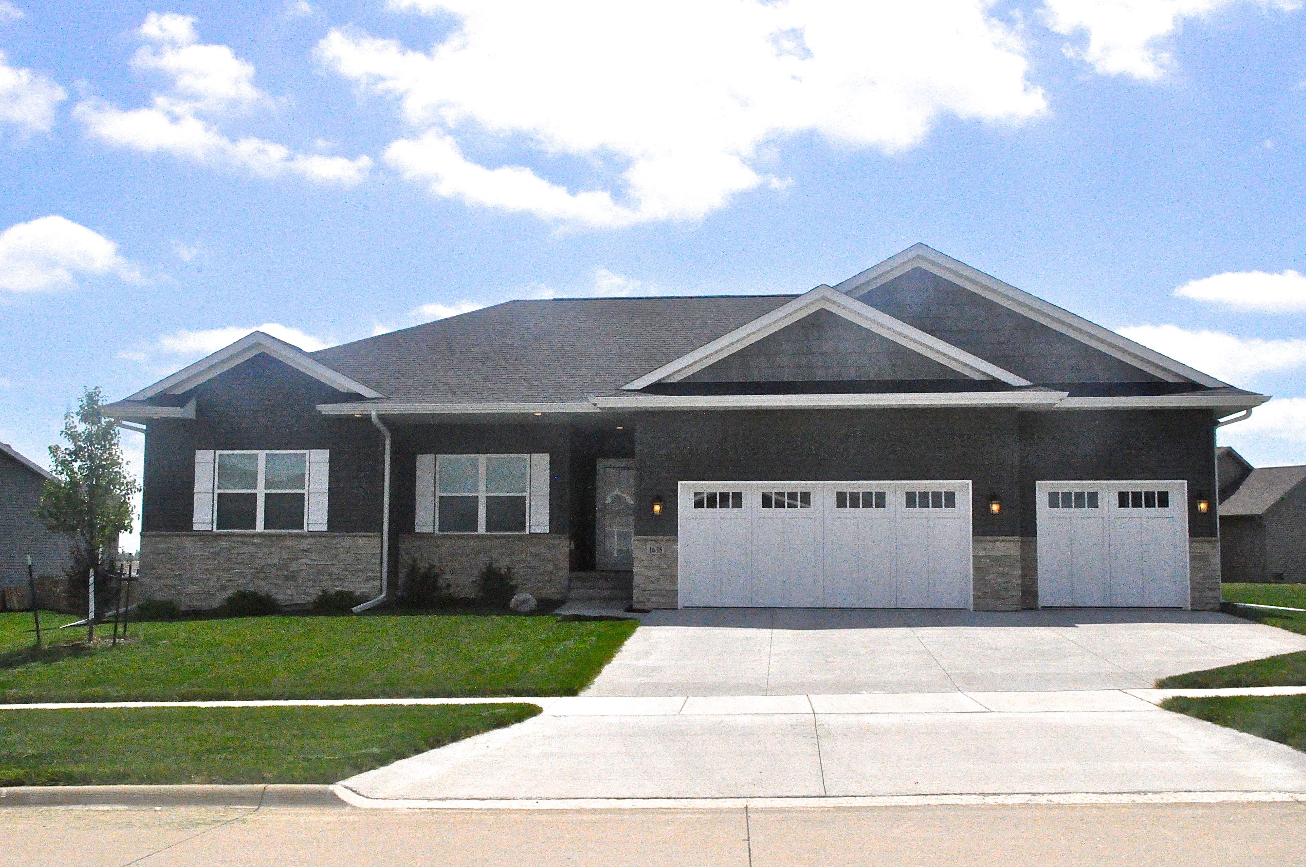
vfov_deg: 36.8
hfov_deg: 53.2
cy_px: 434
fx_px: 1304
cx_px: 653
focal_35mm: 36
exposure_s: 1/2000
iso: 6400
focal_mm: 24
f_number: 22
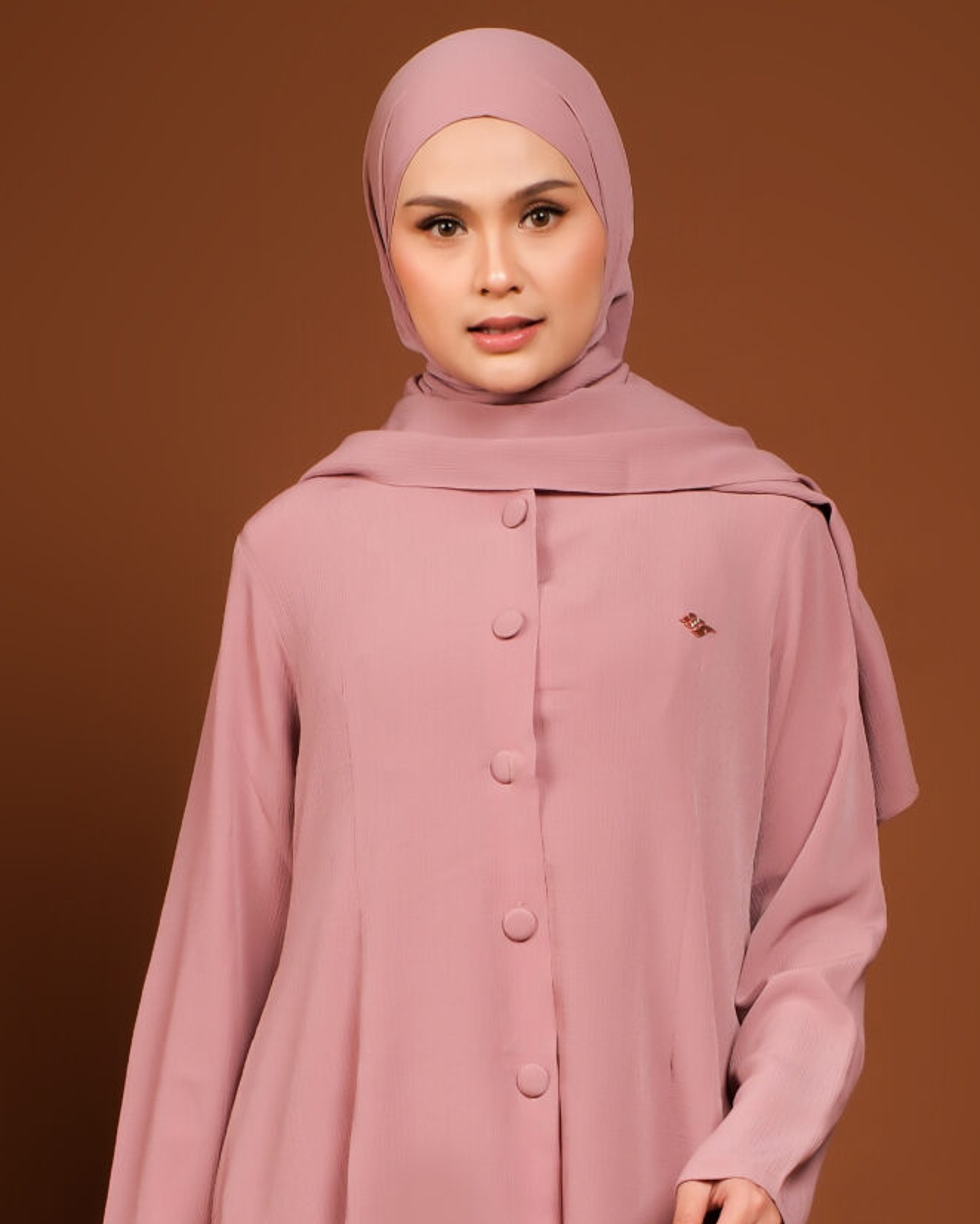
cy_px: 1302
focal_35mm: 154
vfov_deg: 12.3
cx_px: 488
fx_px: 5581
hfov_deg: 10.0
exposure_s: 1/200
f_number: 7.1
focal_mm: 35
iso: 250
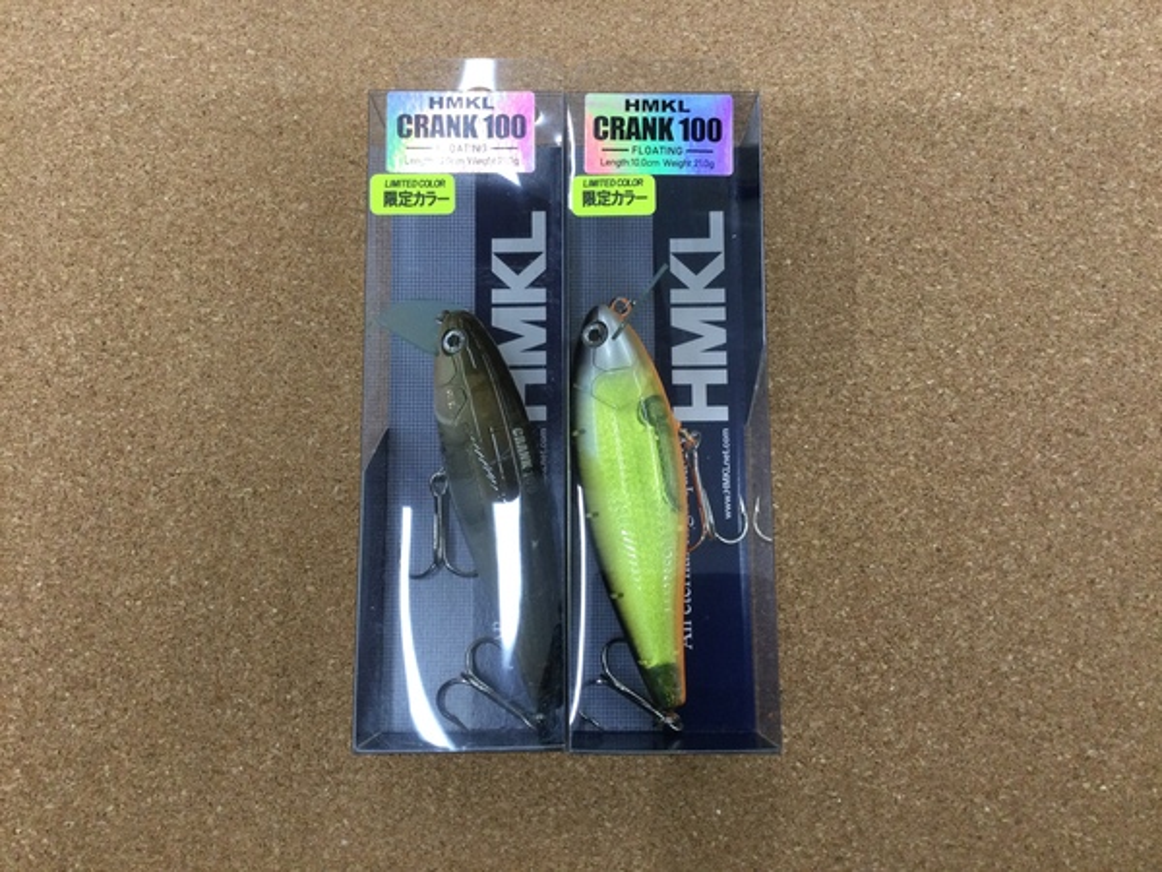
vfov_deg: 45.4
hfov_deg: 58.4
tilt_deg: -81.1
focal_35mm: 31
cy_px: 436
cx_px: 581
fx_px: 1041
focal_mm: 3.3
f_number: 2.4
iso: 40
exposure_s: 1/30
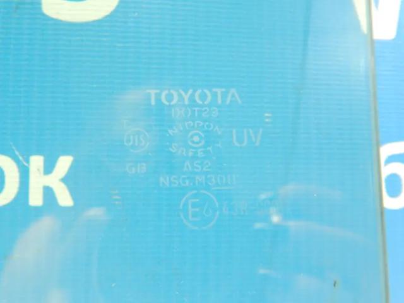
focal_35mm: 31
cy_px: 152
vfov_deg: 45.4
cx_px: 202
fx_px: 362
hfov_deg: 58.4
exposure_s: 1/13
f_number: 3.2
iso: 400
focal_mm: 5.6
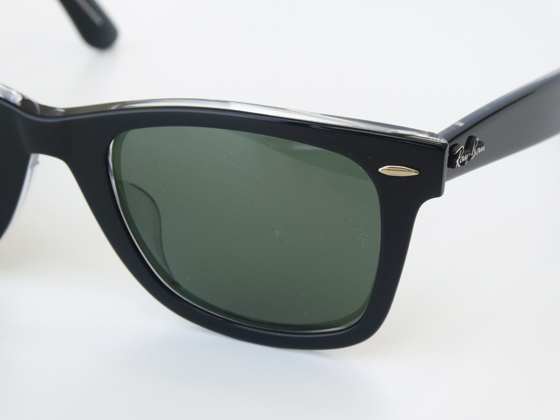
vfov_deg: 16.4
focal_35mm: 90
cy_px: 210
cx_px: 280
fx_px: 1456
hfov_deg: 21.8
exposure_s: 1/80
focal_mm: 16.1
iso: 80
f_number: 4.9
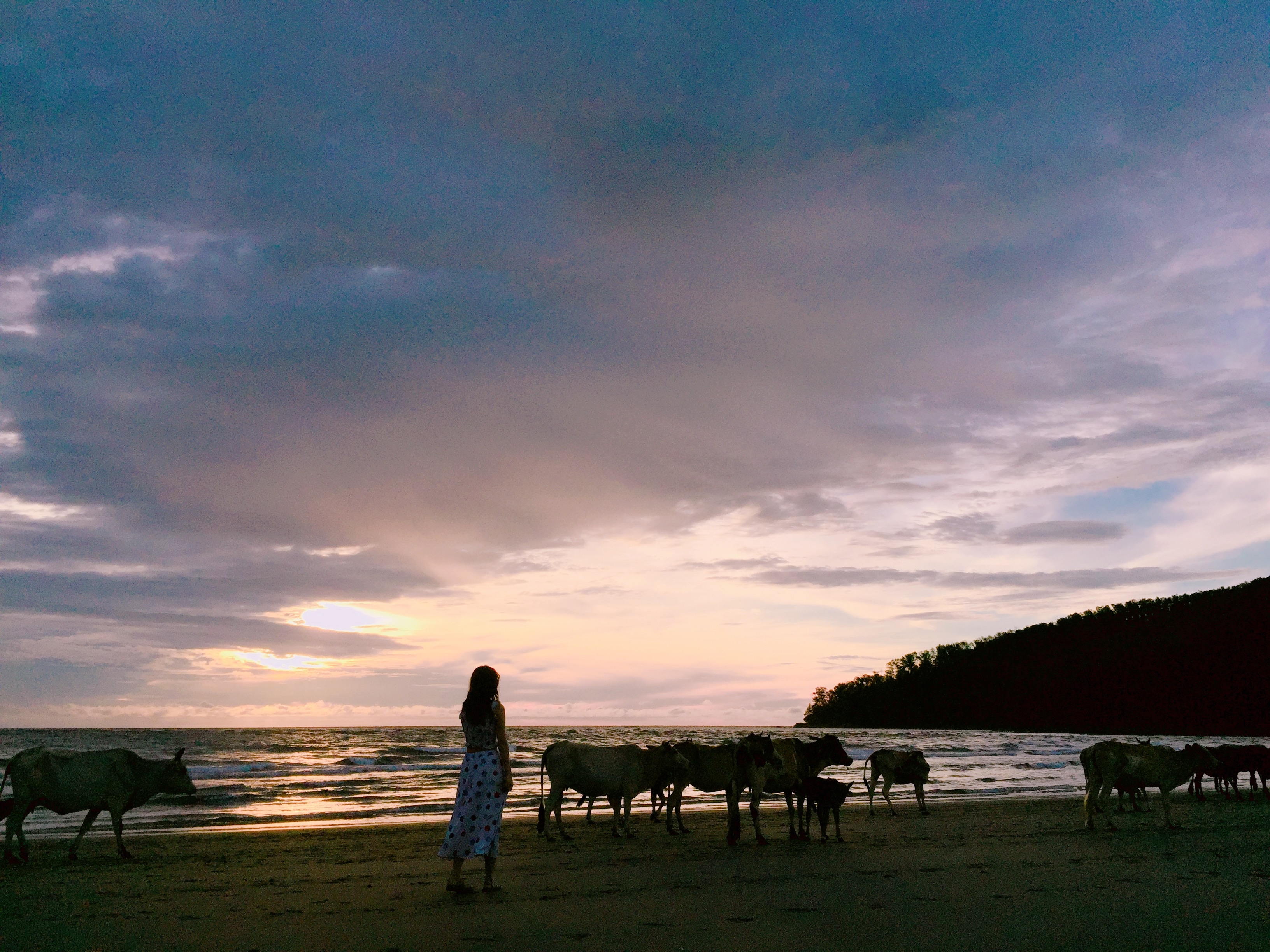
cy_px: 476
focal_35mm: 29
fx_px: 1064
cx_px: 635
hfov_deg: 61.7
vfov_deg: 48.2
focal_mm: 4.15
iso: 32
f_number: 2.2
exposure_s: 1/1883
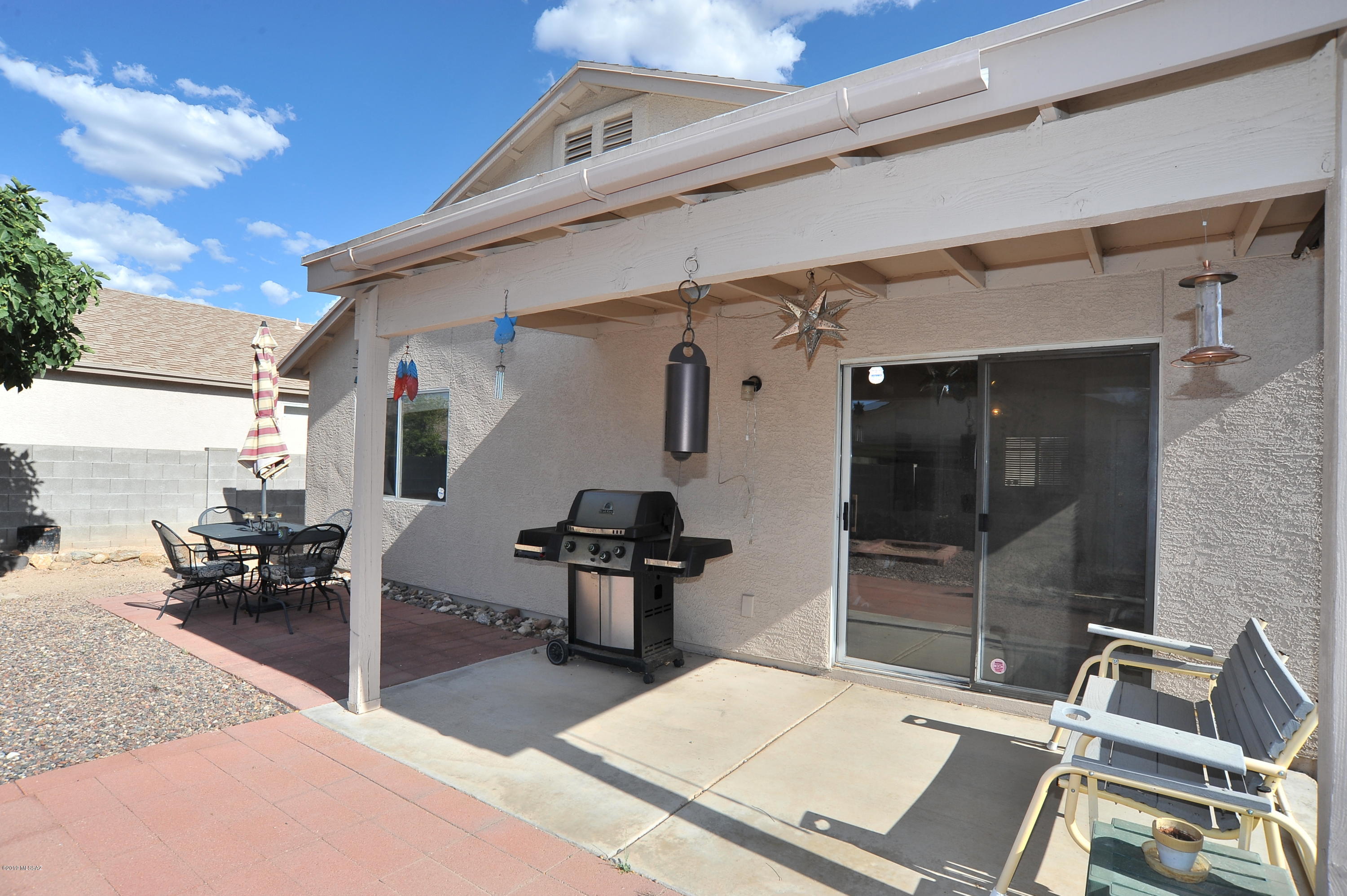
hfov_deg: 90.0
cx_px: 674
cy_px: 448
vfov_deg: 67.3
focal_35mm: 18
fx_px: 673
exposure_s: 1/320
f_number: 13
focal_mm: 18
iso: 320
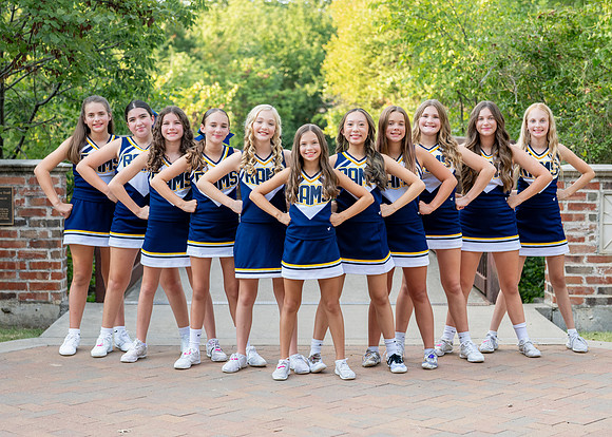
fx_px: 1164
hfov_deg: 29.5
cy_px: 242
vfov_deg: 21.2
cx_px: 308
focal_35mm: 67
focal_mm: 50
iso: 320
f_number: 2.5
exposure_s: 1/640
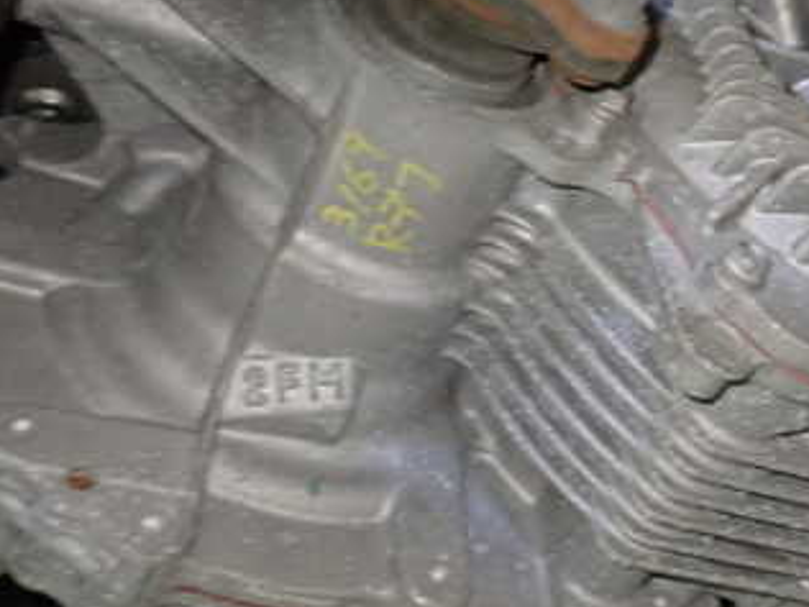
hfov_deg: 32.7
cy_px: 289
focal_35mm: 57
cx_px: 663
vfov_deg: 25.7
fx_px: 1332
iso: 800
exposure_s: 1/30
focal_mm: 5.4
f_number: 2.3
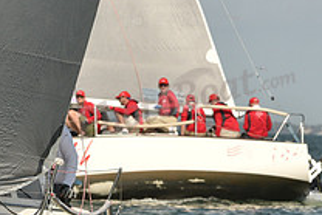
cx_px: -2
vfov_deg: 1.6
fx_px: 7742
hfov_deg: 2.4
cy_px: 202
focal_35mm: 865
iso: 400
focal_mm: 310
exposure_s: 1/1250
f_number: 9
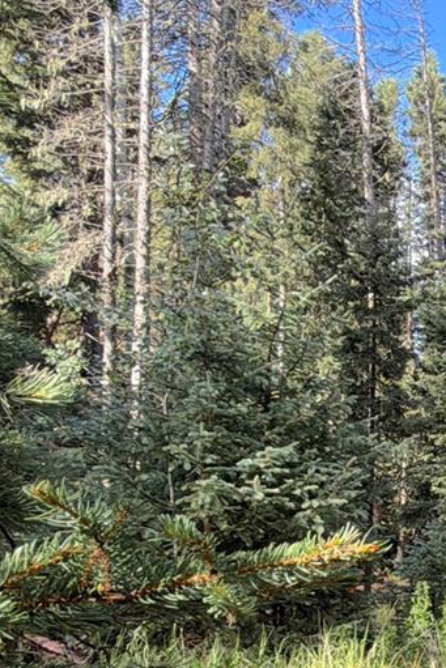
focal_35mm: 41
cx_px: 780
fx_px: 761
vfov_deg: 46.2
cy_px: 476
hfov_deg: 22.0
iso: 40
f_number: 2.2
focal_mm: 2.22
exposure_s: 1/220
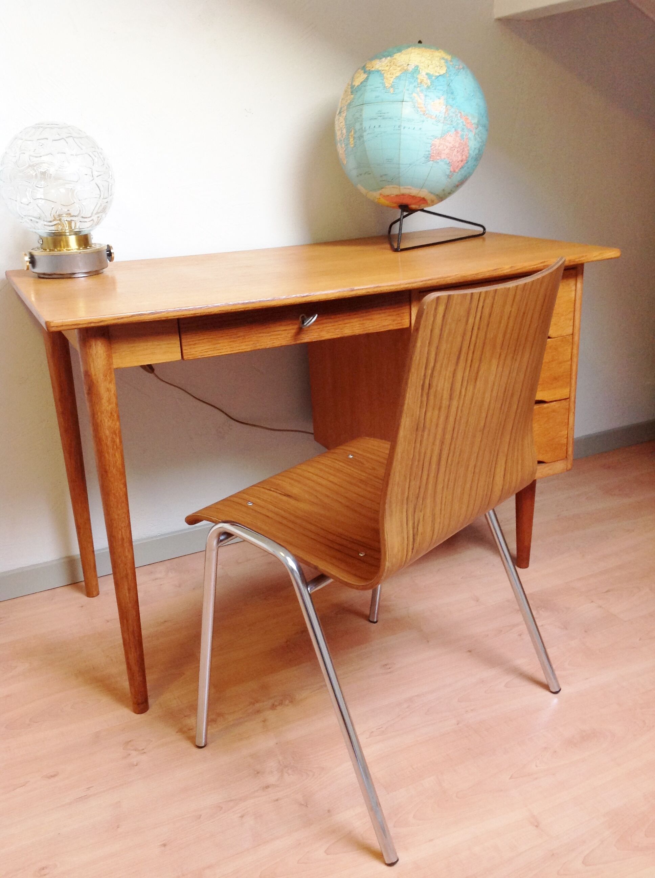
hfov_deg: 40.6
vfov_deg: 52.7
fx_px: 885
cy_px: 439
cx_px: 328
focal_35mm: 35
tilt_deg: -19.8
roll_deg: +3.8
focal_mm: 4.28
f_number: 2.4
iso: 100
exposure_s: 1/15
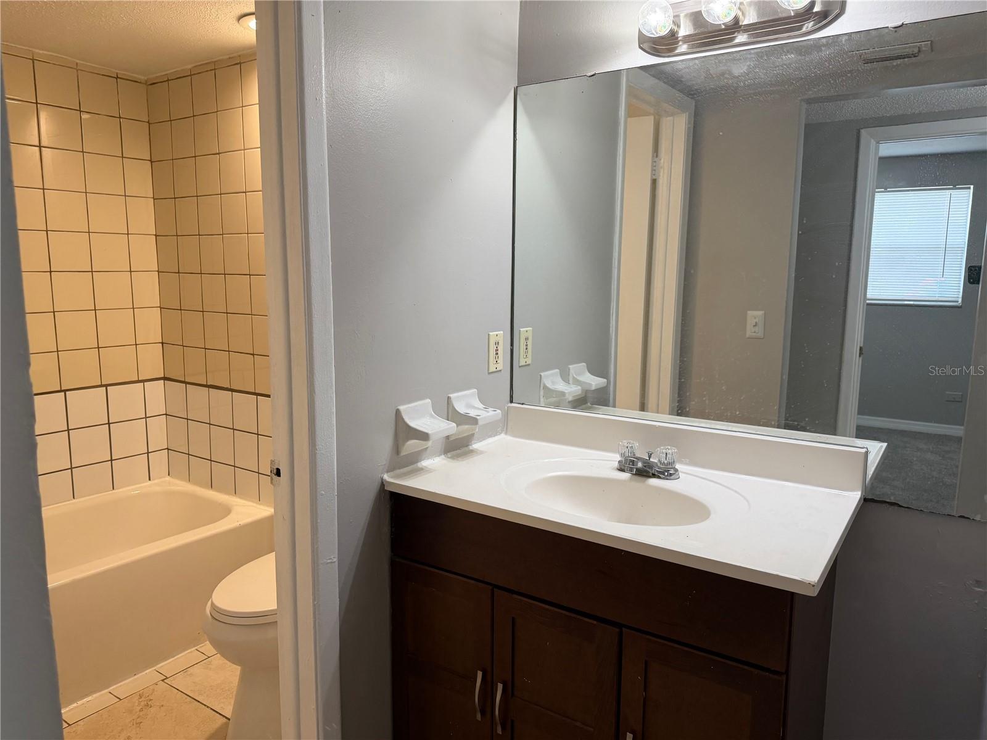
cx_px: 494
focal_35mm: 24
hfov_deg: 71.6
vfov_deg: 56.8
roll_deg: -0.2
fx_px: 684
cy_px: 370
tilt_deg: -8.4
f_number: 1.78
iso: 160
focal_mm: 6.76
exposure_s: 1/120
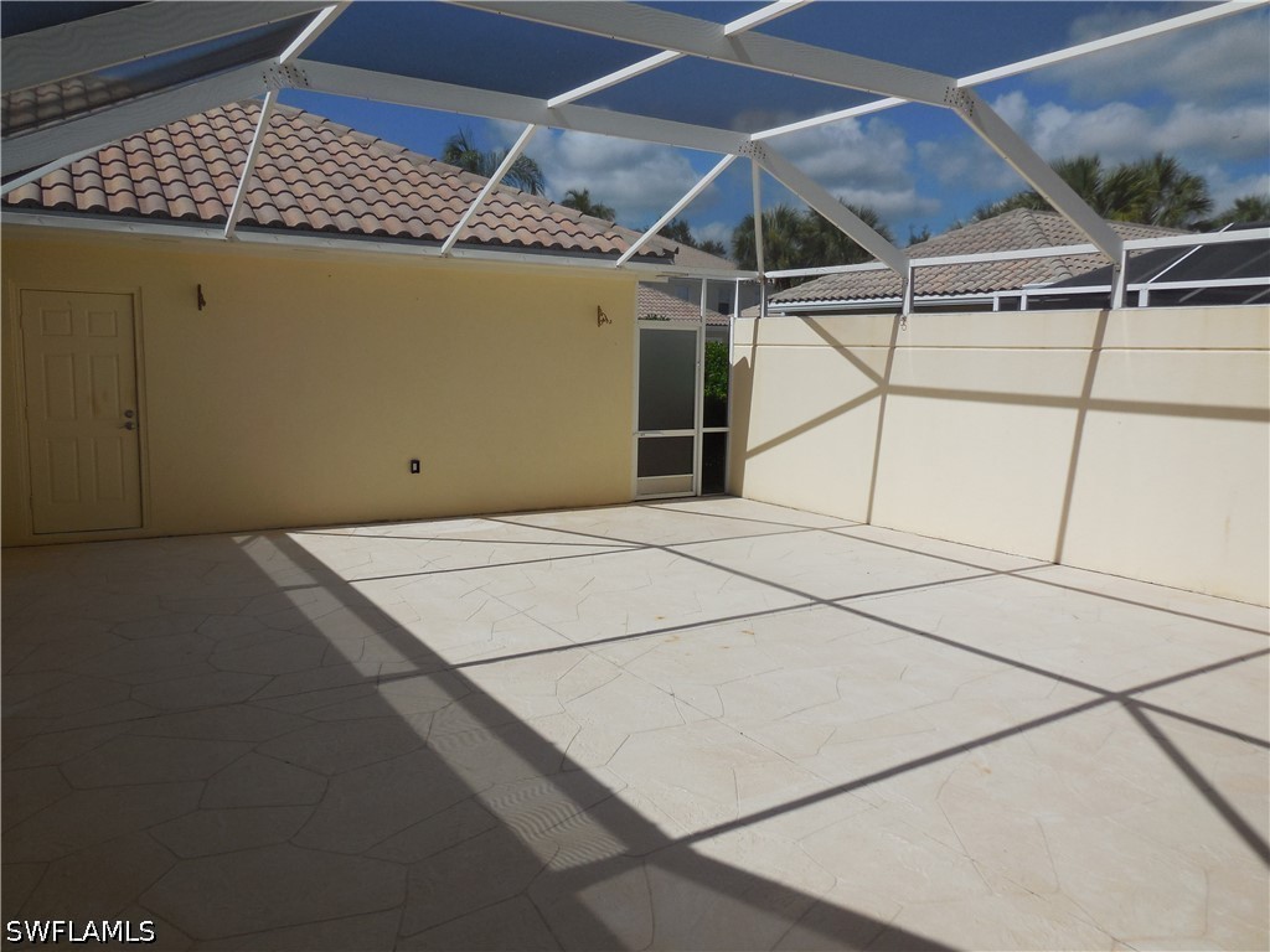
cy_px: 476
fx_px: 917
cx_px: 635
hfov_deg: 69.4
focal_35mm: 25
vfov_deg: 54.9
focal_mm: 4.5
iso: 125
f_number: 6.2
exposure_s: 1/800
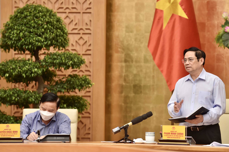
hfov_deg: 11.8
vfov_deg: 7.8
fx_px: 1110
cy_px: 76
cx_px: 114
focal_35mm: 175
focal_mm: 175
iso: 800
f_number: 3.2
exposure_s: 1/200
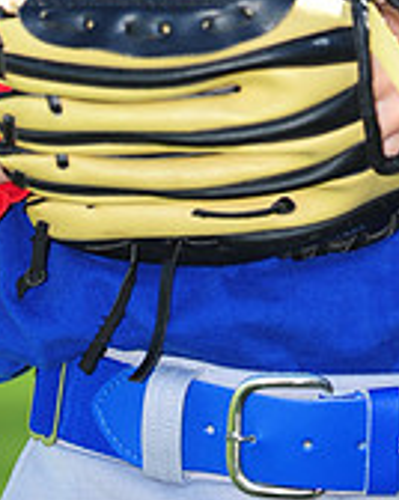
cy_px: -321
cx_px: 265
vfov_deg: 3.0
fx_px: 9583
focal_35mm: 648
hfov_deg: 2.4
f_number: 4.5
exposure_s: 1/500
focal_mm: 200
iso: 200
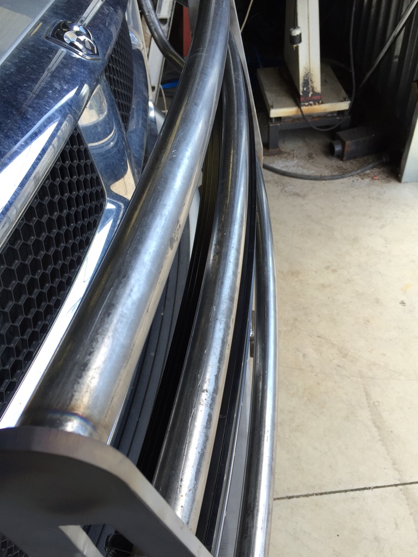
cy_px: 278
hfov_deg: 48.2
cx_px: 209
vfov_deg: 61.7
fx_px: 467
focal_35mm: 29
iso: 32
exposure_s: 1/120
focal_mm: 4.15
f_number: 2.2
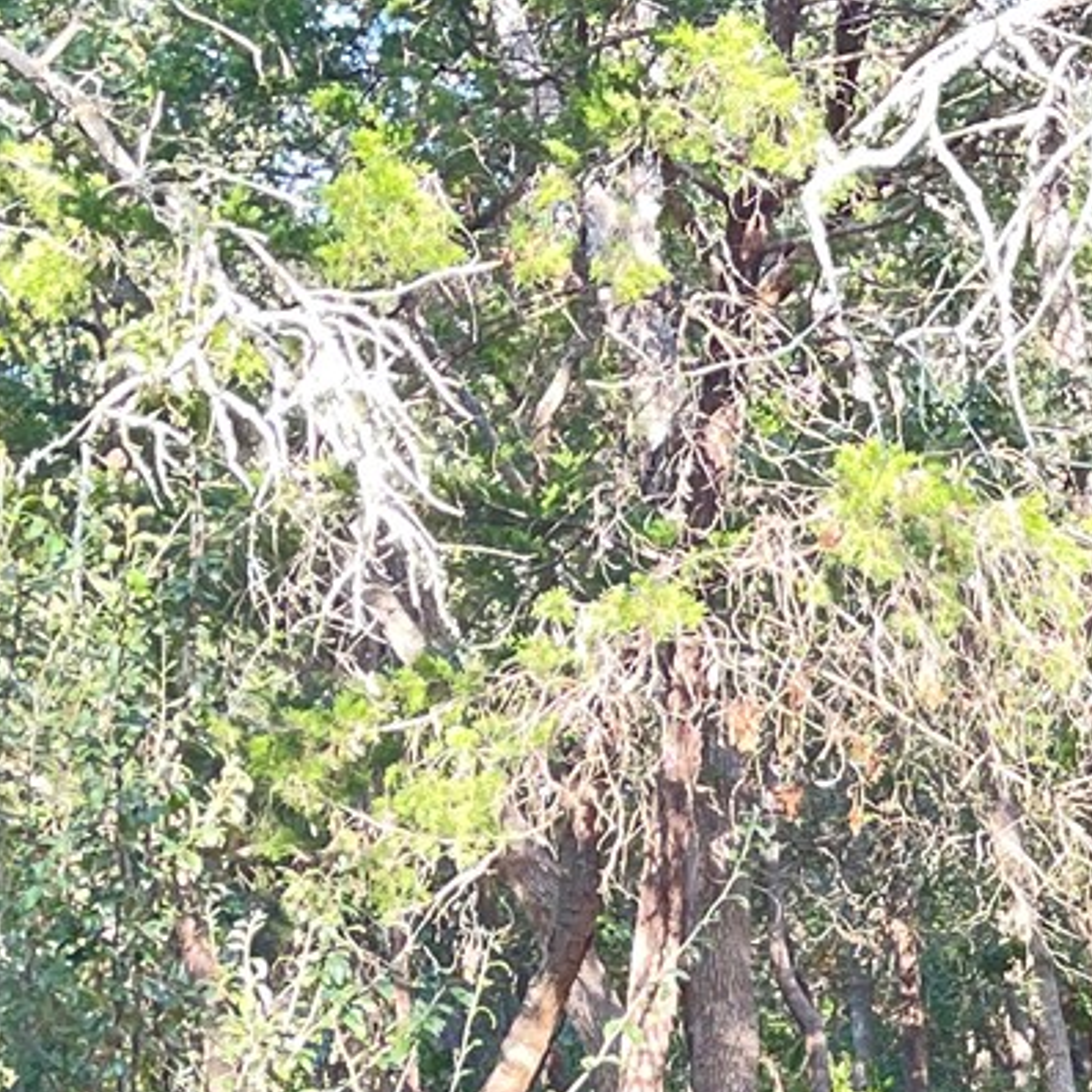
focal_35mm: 114
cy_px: 1307
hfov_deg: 14.1
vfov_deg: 14.8
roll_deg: +2.1
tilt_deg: -7.5
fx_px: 4069
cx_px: 1730
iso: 80
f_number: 1.6
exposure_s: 1/121
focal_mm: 5.1
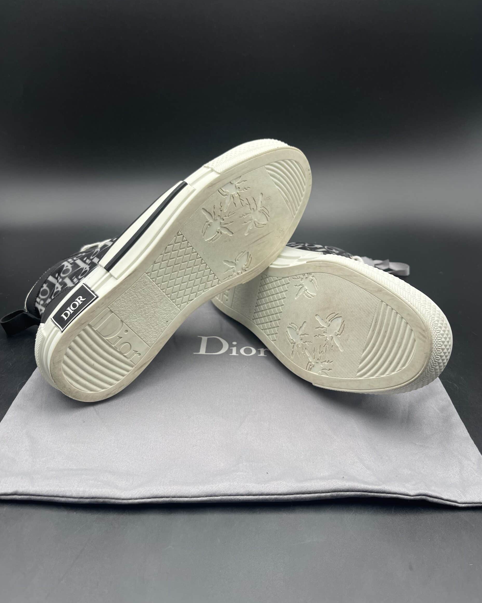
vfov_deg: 64.0
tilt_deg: -28.1
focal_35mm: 27
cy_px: 285
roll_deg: -1.1
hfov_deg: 53.2
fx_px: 481
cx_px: 245
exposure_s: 1/528
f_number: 1.6
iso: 50
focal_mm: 5.1
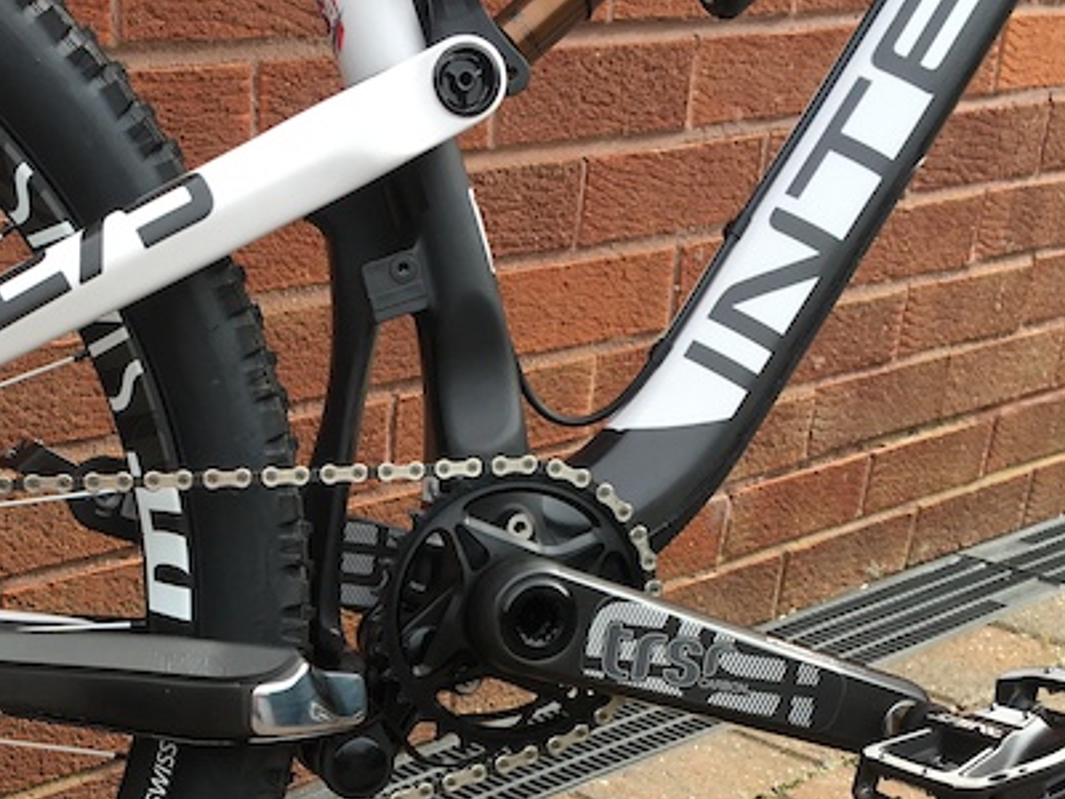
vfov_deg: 24.2
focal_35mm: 58
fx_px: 1784
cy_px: 778
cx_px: 226
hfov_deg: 32.4
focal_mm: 4.15
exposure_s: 1/418
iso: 25
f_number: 2.2
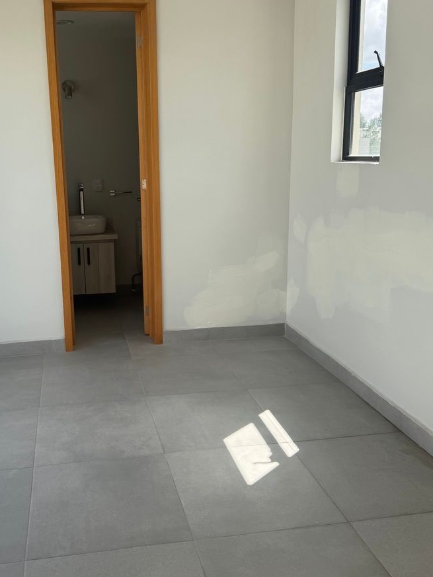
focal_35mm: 33
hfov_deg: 42.4
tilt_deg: -11.0
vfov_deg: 55.3
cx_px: 146
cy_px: 262
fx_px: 550
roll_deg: +1.3
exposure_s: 1/1131
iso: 80
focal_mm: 6.76
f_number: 1.78
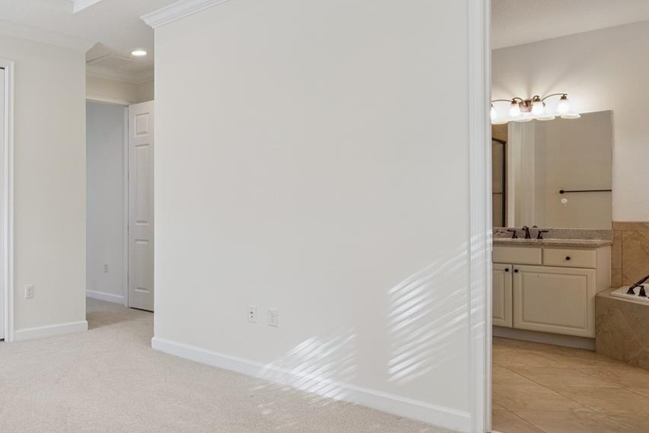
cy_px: 210
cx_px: 128
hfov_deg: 57.2
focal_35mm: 30
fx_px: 541
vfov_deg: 43.6
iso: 800
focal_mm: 16
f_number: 10
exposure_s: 1/100
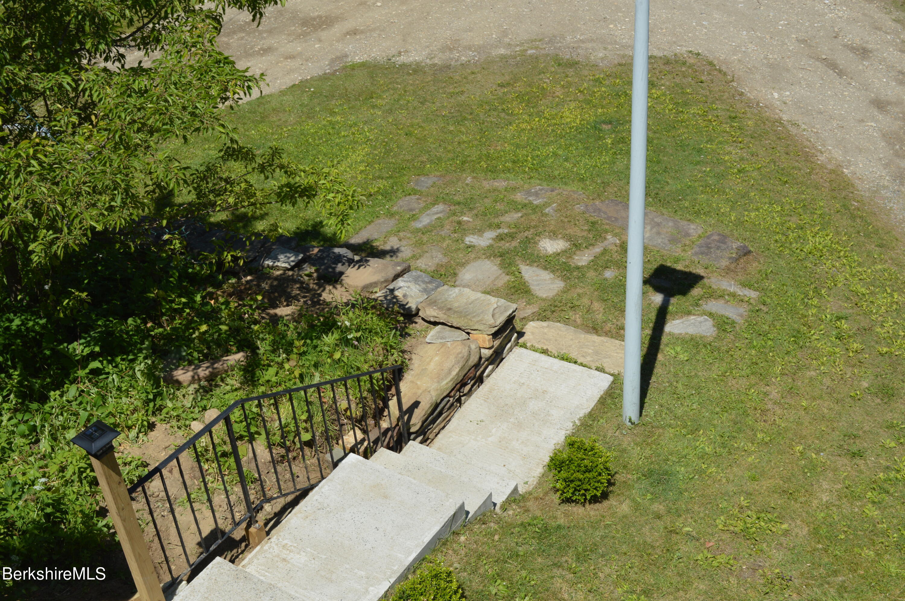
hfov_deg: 43.6
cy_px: 300
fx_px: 1130
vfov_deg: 29.8
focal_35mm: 45
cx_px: 452
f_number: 9
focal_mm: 30
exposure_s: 1/200
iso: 100
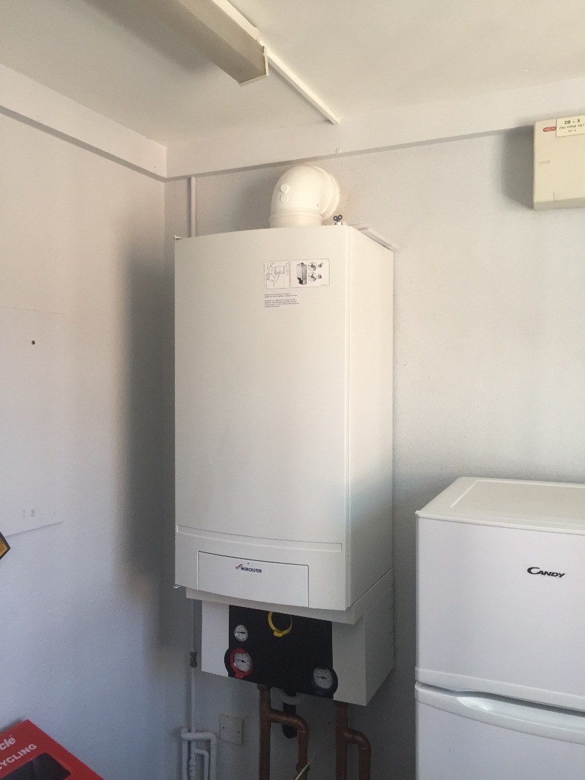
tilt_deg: -0.5
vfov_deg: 61.7
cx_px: 292
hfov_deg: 48.2
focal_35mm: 29
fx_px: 653
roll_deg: +0.0
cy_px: 390
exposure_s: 1/33
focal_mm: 4.15
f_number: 2.2
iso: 50
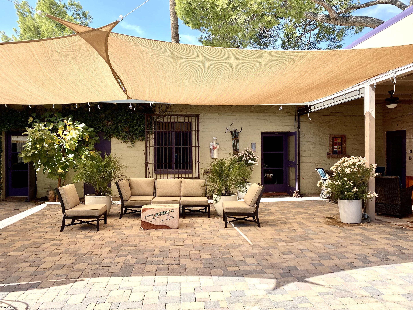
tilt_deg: -0.8
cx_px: 212
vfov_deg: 51.4
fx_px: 322
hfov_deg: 65.3
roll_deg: +0.1
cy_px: 157
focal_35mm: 27
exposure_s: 1/1063
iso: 32
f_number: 1.8
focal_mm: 4.25
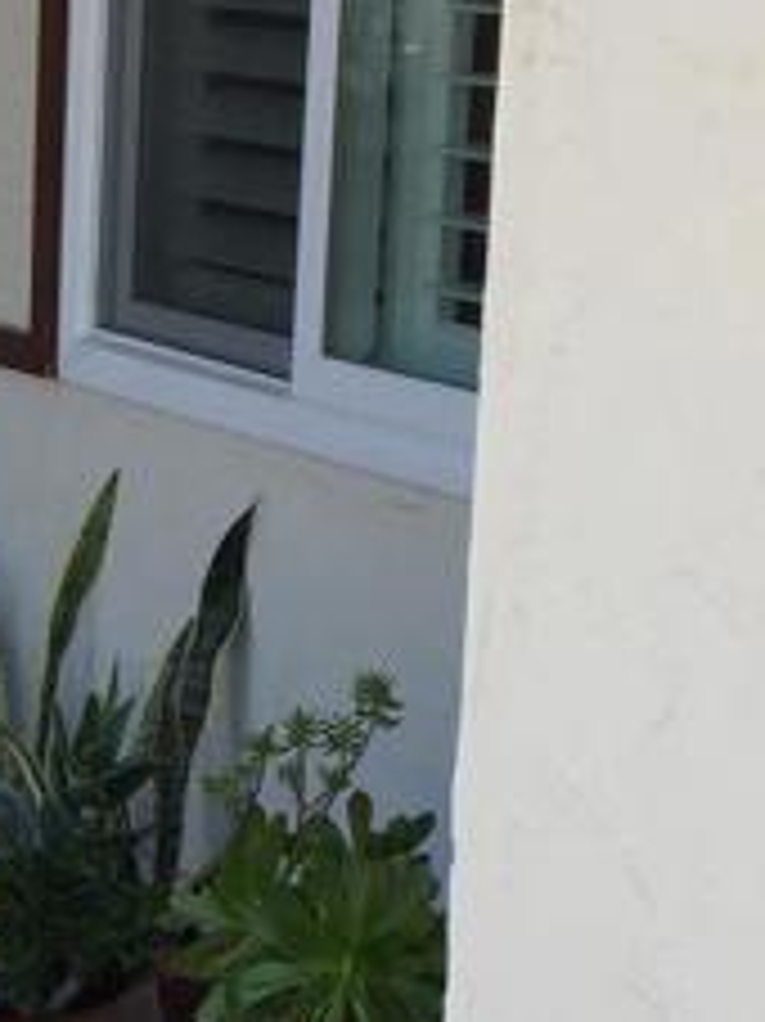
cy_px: 720
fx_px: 3864
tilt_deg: -12.7
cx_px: -495
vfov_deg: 15.0
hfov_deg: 10.8
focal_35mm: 131
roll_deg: -1.2
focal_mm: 4.15
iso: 32
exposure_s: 1/384
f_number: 2.2
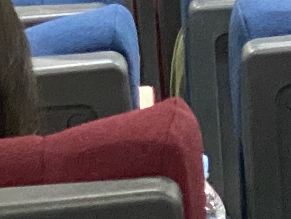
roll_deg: -0.1
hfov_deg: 4.9
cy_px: -283
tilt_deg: -8.5
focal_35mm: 381
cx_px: 935
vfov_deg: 3.8
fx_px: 3204
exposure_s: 1/60
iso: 320
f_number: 2
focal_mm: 6
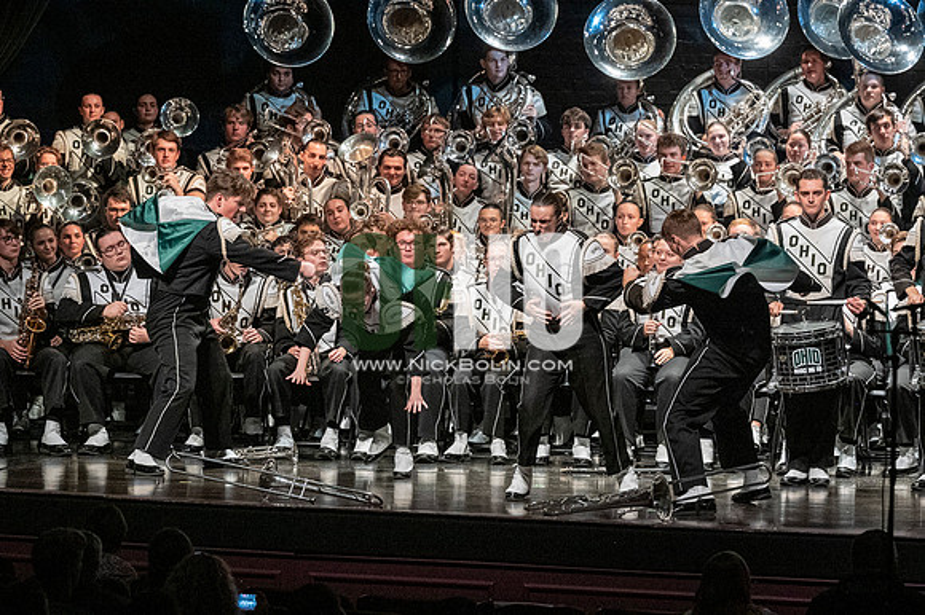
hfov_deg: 10.6
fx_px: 5007
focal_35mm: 195
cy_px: 308
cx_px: 462
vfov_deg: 7.0
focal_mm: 130
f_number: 4
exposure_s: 1/500
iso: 4000
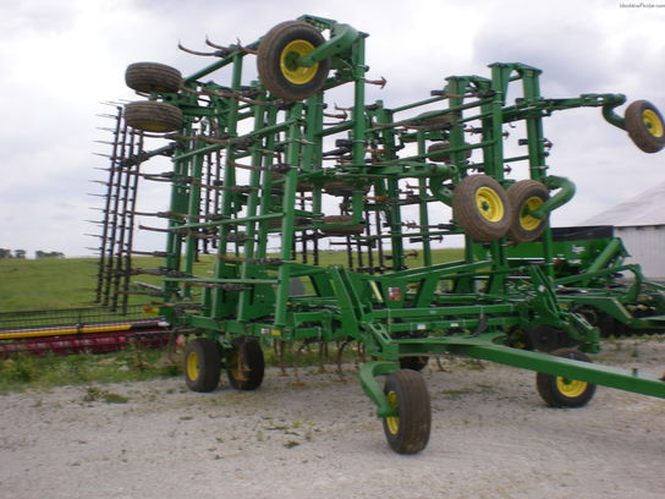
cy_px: 250
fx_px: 730
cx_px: 332
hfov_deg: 49.0
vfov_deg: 37.7
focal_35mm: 38
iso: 50
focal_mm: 6.3
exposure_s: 1/184
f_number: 4.6
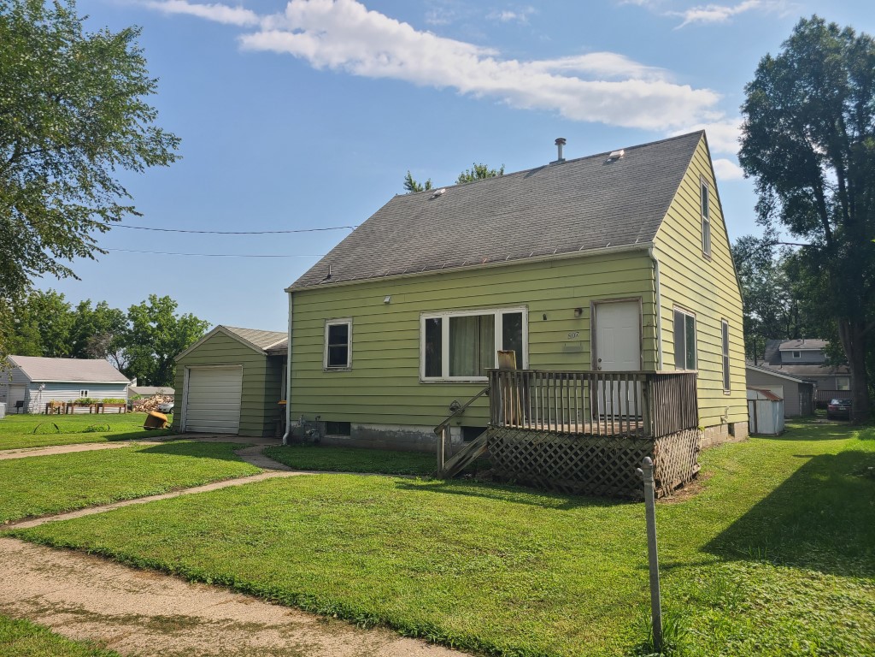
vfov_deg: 53.1
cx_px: 438
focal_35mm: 26
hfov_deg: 67.3
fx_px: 657
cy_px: 328
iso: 40
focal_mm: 5.4
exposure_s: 1/2289
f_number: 1.8
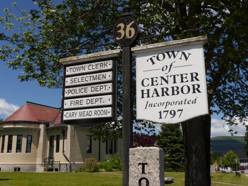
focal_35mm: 39
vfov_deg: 36.8
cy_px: 93
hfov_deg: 47.9
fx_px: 279
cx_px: 124
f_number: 5
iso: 200
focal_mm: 7
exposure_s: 1/1600
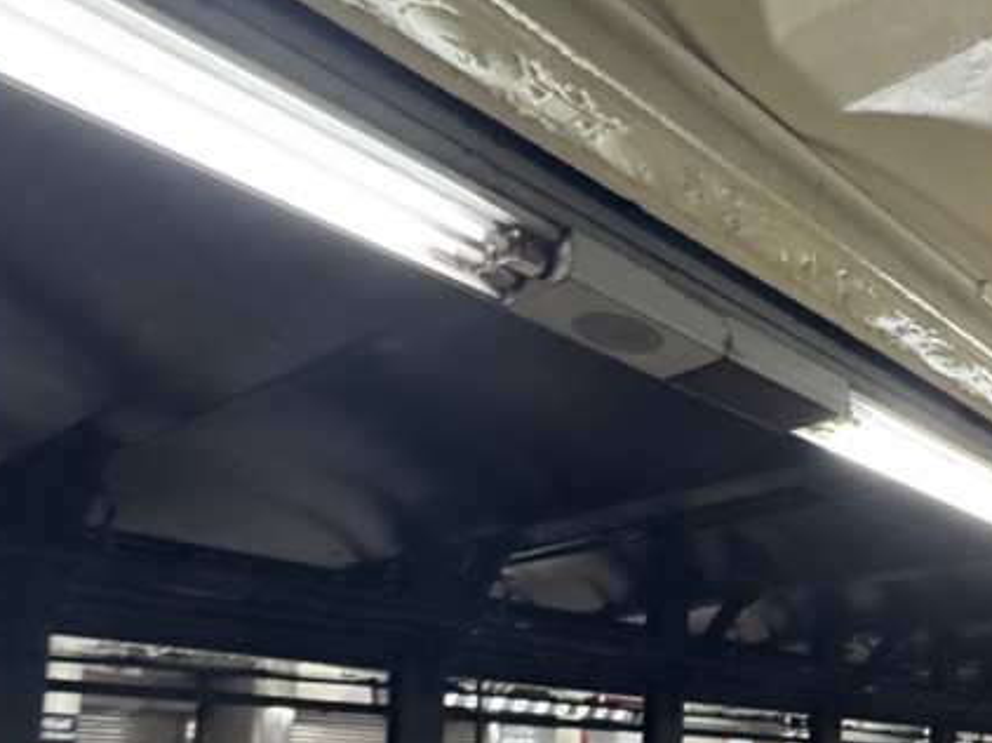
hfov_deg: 43.4
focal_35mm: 34
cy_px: 731
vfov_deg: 37.6
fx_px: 974
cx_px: 1060
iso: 250
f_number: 2.2
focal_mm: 2.22
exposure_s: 1/60
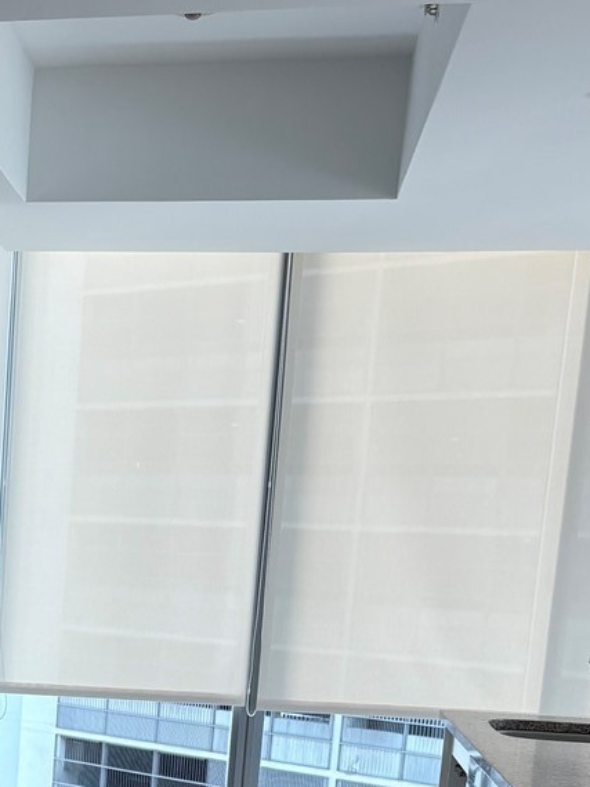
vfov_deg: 25.1
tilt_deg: -10.0
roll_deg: -2.8
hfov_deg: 18.9
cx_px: -142
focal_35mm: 73
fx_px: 1660
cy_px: 824
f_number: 1.6
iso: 50
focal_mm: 5.96
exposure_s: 1/386
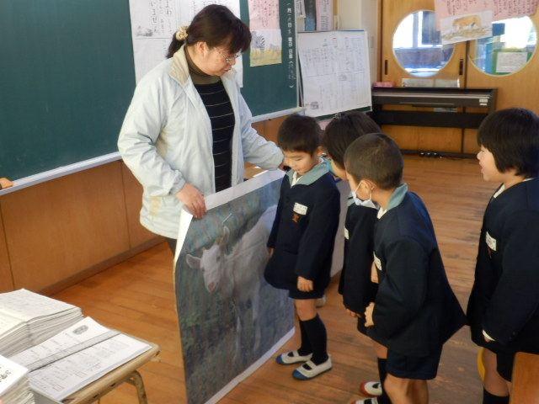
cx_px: 270
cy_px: 202
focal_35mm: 44
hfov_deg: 42.9
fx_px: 685
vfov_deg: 32.9
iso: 320
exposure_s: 1/40
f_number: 4.2
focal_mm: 7.9
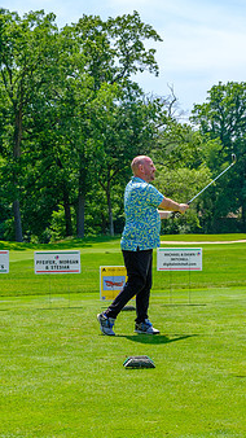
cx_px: 142
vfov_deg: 27.1
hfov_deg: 15.5
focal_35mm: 78
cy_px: 257
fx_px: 905
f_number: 6.4
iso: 200
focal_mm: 37.4
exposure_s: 1/250
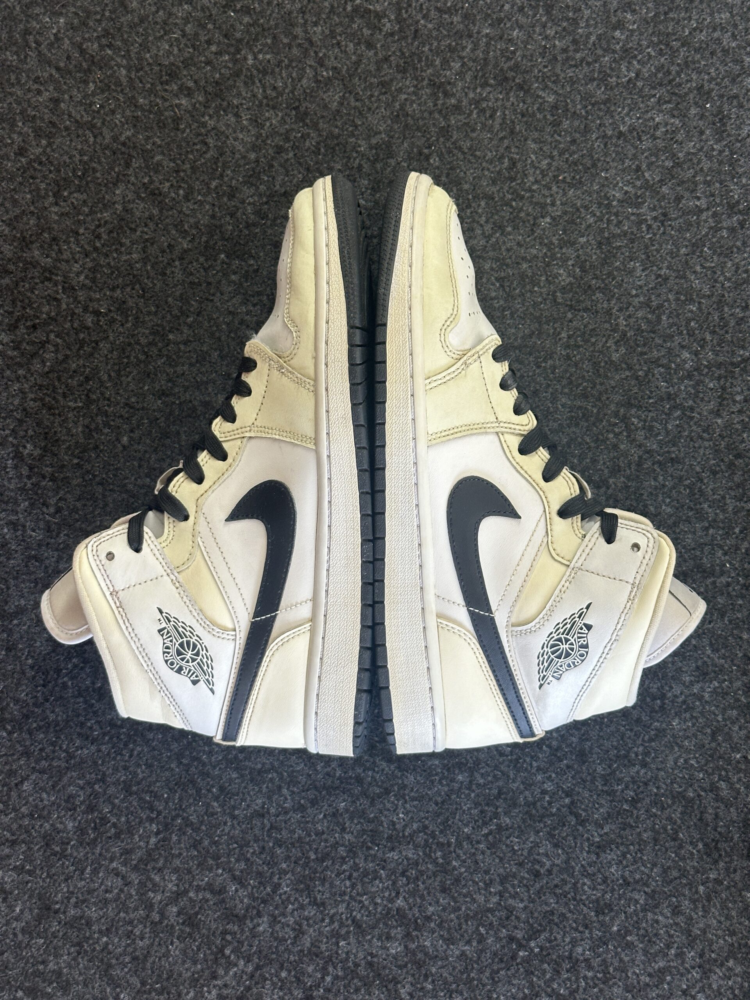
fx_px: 1387
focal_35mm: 48
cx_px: 375
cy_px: 500
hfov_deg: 30.3
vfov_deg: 39.7
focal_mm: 6.86
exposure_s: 1/50
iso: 100
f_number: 1.78
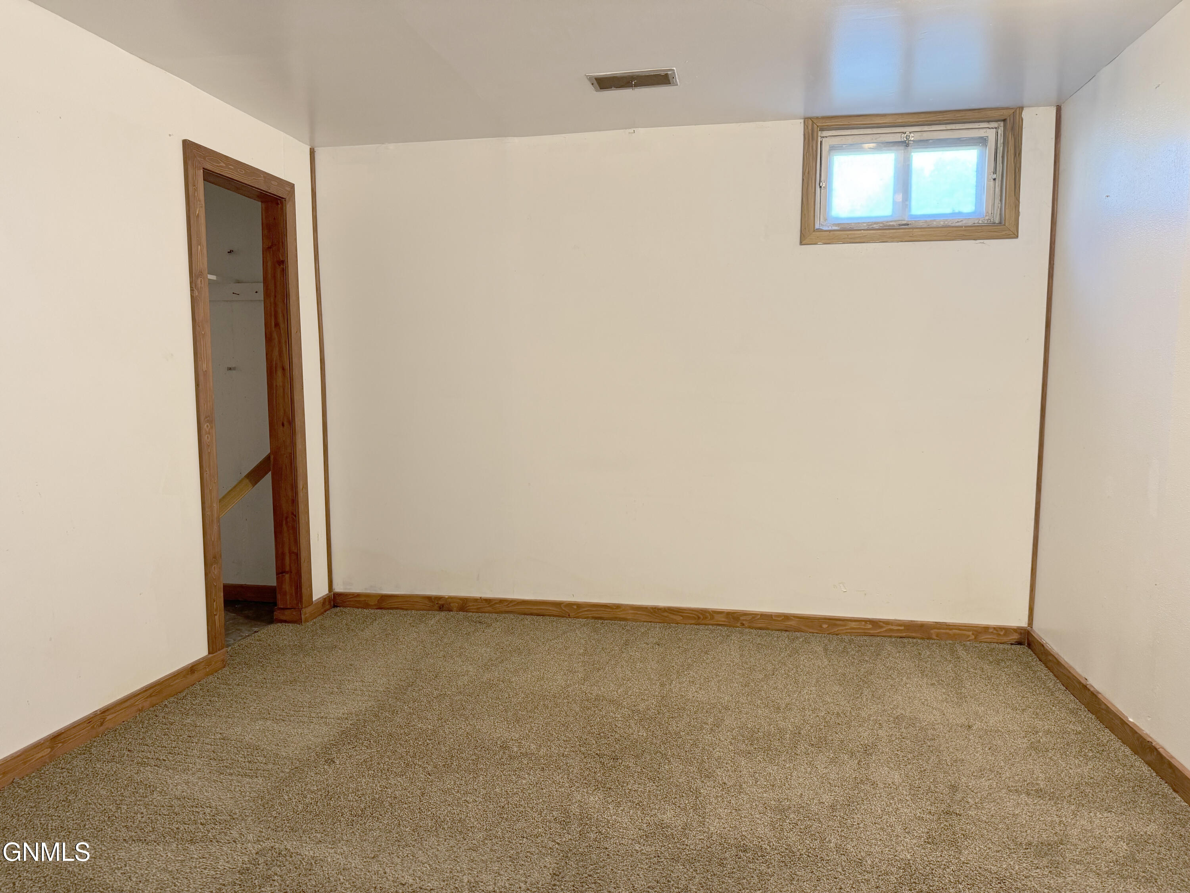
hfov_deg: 71.6
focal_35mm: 24
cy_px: 446
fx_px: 825
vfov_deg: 56.8
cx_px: 595
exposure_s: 1/60
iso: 200
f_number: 1.78
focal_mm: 6.76
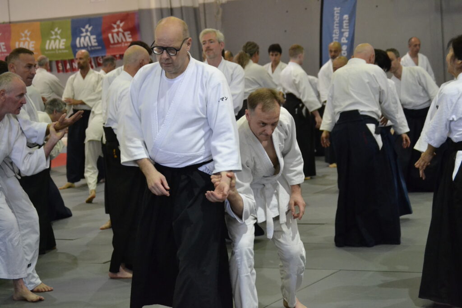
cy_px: 154
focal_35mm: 82
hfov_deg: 24.6
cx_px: 231
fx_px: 1059
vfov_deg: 16.6
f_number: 4
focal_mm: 55
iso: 3200
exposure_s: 1/320
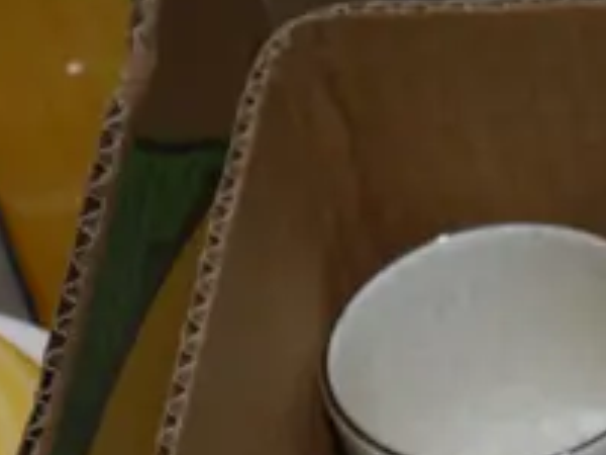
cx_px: 1530
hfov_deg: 9.4
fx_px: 3221
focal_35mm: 184
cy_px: 1060
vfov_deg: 7.6
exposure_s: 1/125
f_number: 4
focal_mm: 18
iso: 200
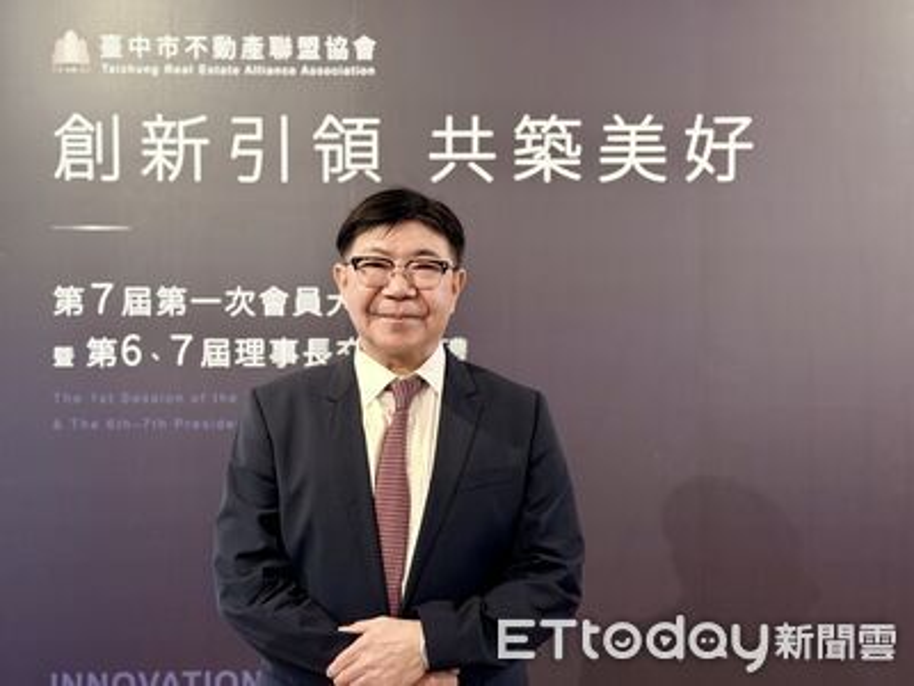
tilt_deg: -1.6
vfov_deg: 30.3
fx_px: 1267
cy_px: 343
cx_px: 457
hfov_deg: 39.7
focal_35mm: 48
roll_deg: +0.2
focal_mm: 6.76
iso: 250
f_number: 1.78
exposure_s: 1/40
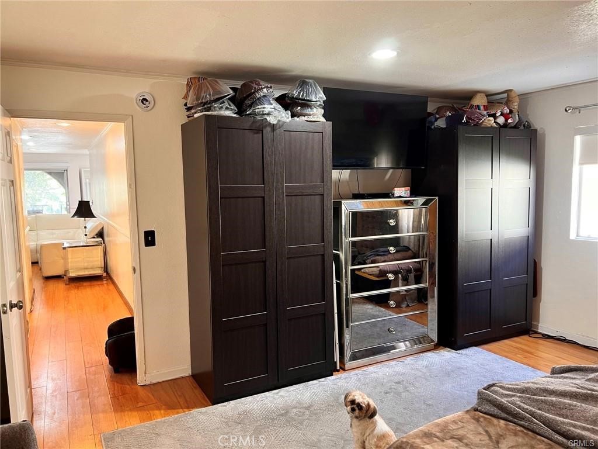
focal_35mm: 26
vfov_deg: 53.1
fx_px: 449
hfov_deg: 67.3
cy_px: 224
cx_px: 299
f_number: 1.5
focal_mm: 5.7
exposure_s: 1/60
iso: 250
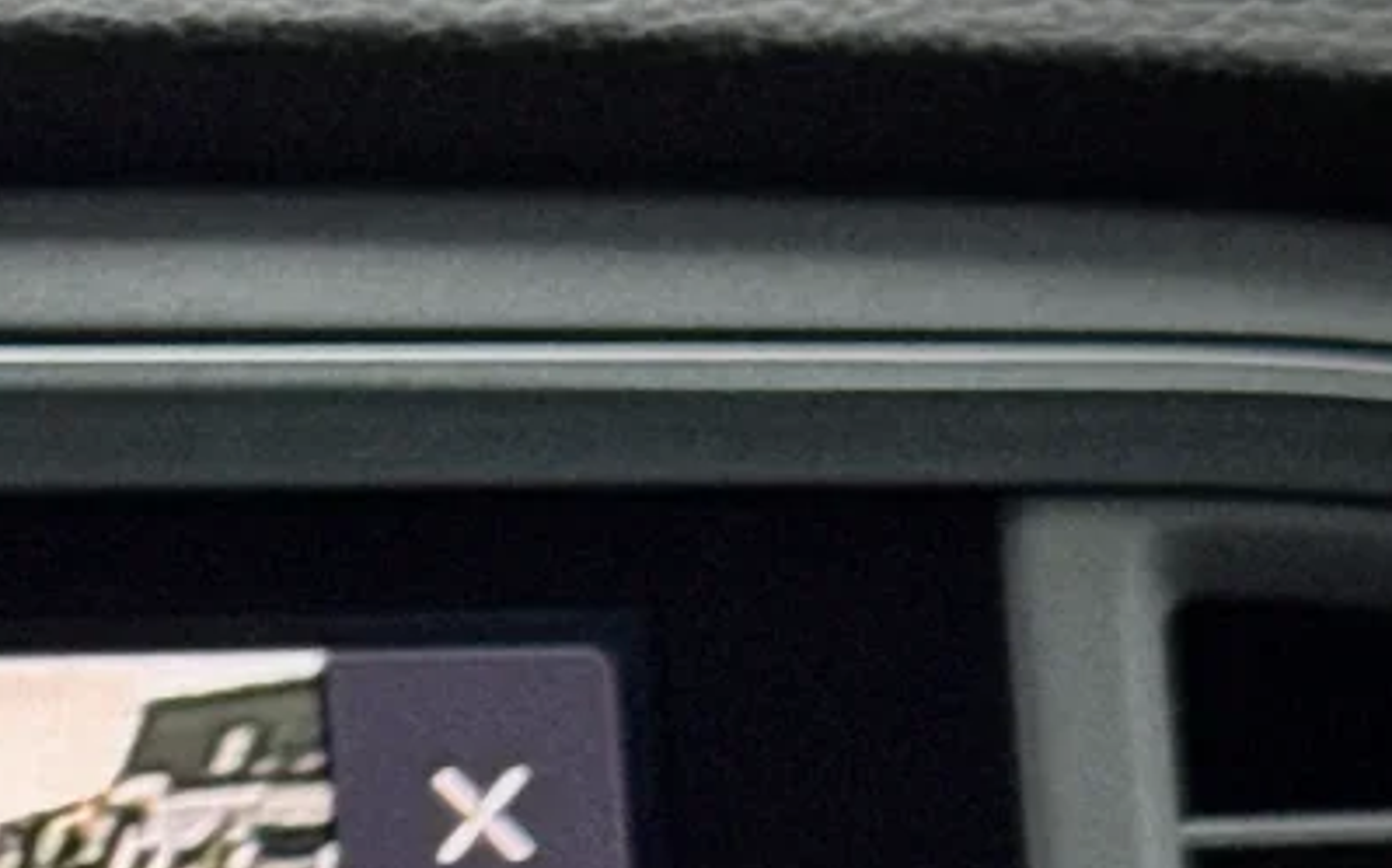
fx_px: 9291
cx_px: -1713
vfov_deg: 5.1
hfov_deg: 8.0
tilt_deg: -15.0
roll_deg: -0.4
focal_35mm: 245
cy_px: 2301
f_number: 1.78
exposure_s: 1/56
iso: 80
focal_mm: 6.76
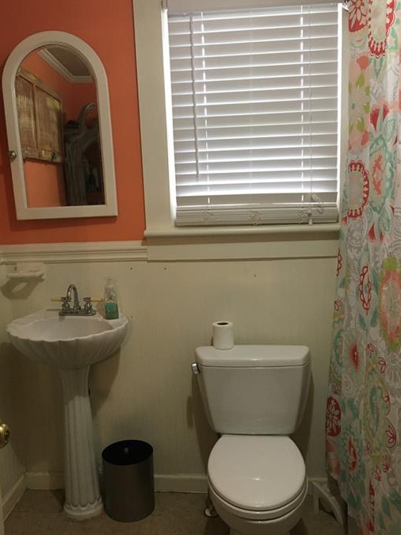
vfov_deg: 55.3
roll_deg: +1.7
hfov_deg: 42.9
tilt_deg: -9.5
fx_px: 510
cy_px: 285
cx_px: 189
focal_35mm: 33
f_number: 2.2
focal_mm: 4.15
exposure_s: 1/30
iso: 125
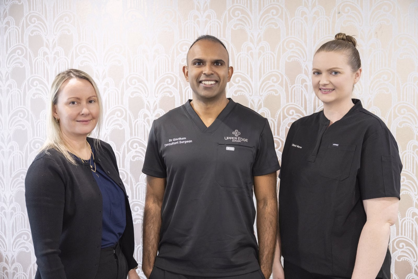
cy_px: 140
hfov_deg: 45.4
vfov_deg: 31.2
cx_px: 209
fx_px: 499
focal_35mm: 43
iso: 1250
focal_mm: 43
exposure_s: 1/125
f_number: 3.2
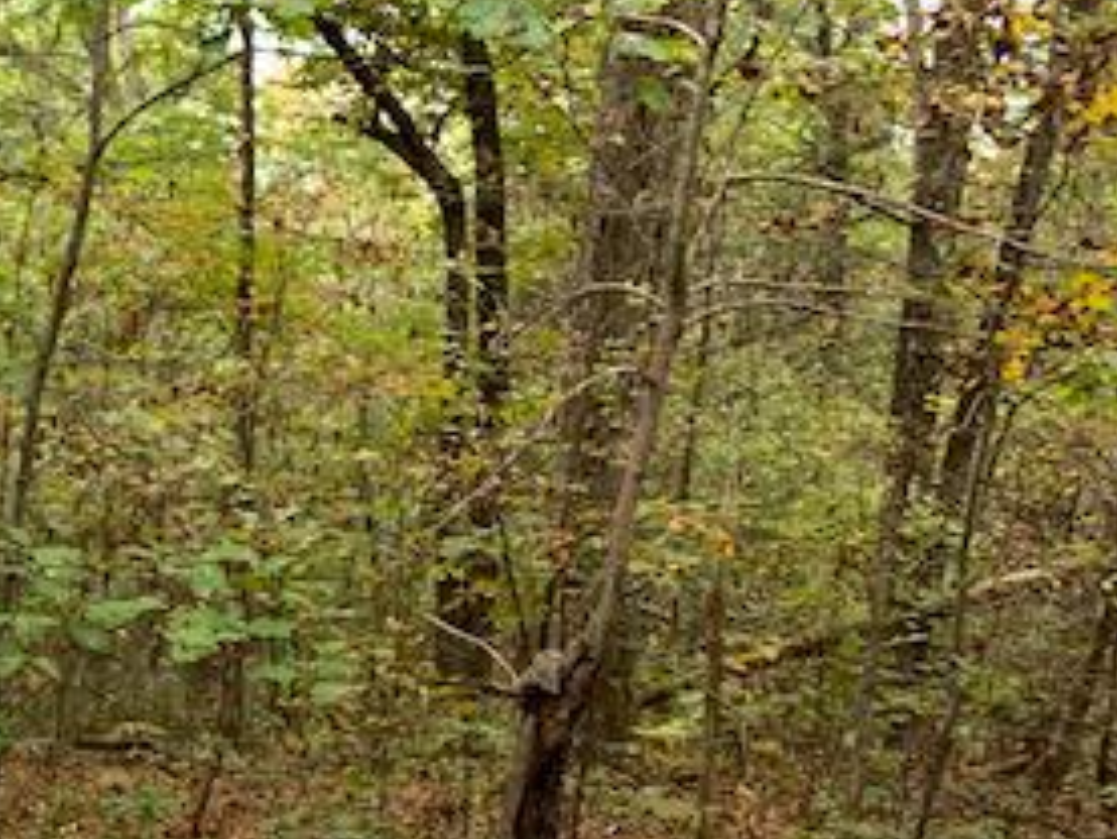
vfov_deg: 23.1
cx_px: -40
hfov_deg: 29.7
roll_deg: -0.2
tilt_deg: -19.4
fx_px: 1937
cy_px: 912
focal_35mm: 60
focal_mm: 4.25
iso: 64
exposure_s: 1/121
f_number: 1.8
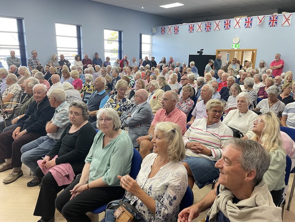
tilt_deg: -13.4
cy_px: 111
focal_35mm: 26
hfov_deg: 67.3
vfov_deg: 53.1
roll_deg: -1.0
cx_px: 148
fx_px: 222
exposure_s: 1/50
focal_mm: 4.2
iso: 80
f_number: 1.6
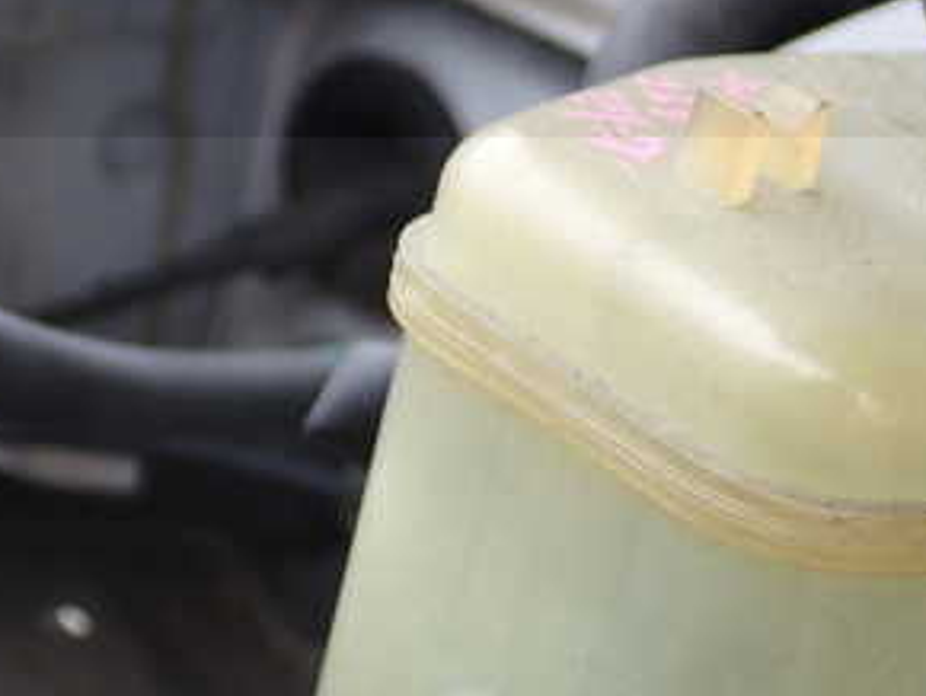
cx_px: 859
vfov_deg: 16.2
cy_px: 473
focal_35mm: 91
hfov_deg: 21.0
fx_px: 2436
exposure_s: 1/125
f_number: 2.9
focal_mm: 7.84
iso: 100
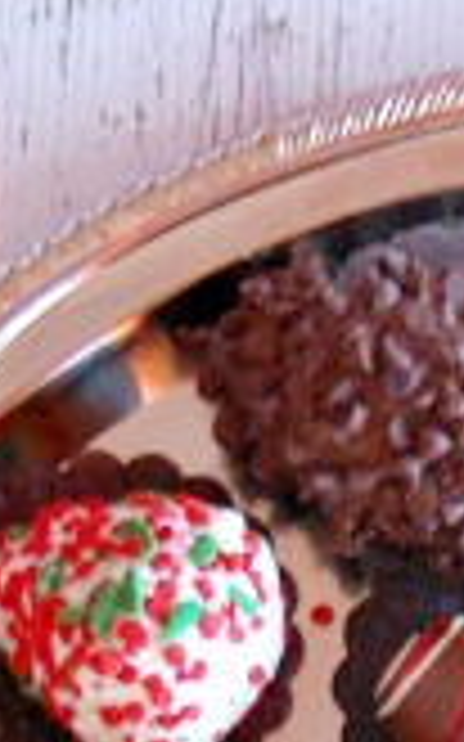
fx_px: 2693
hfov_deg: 9.8
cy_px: 744
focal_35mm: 133
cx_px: 315
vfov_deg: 15.4
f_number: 4
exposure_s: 1/2.5
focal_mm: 24
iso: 1600
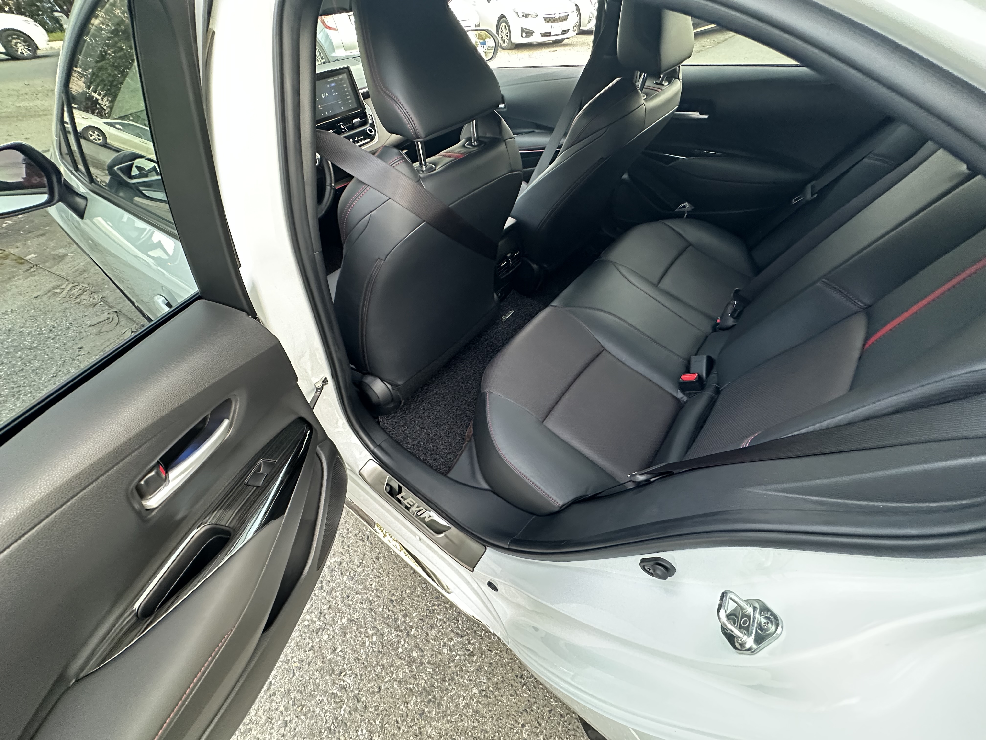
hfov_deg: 102.1
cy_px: 370
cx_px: 493
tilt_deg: -47.1
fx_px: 399
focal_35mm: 14
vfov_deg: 85.7
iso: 500
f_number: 2.2
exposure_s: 1/60
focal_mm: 2.22
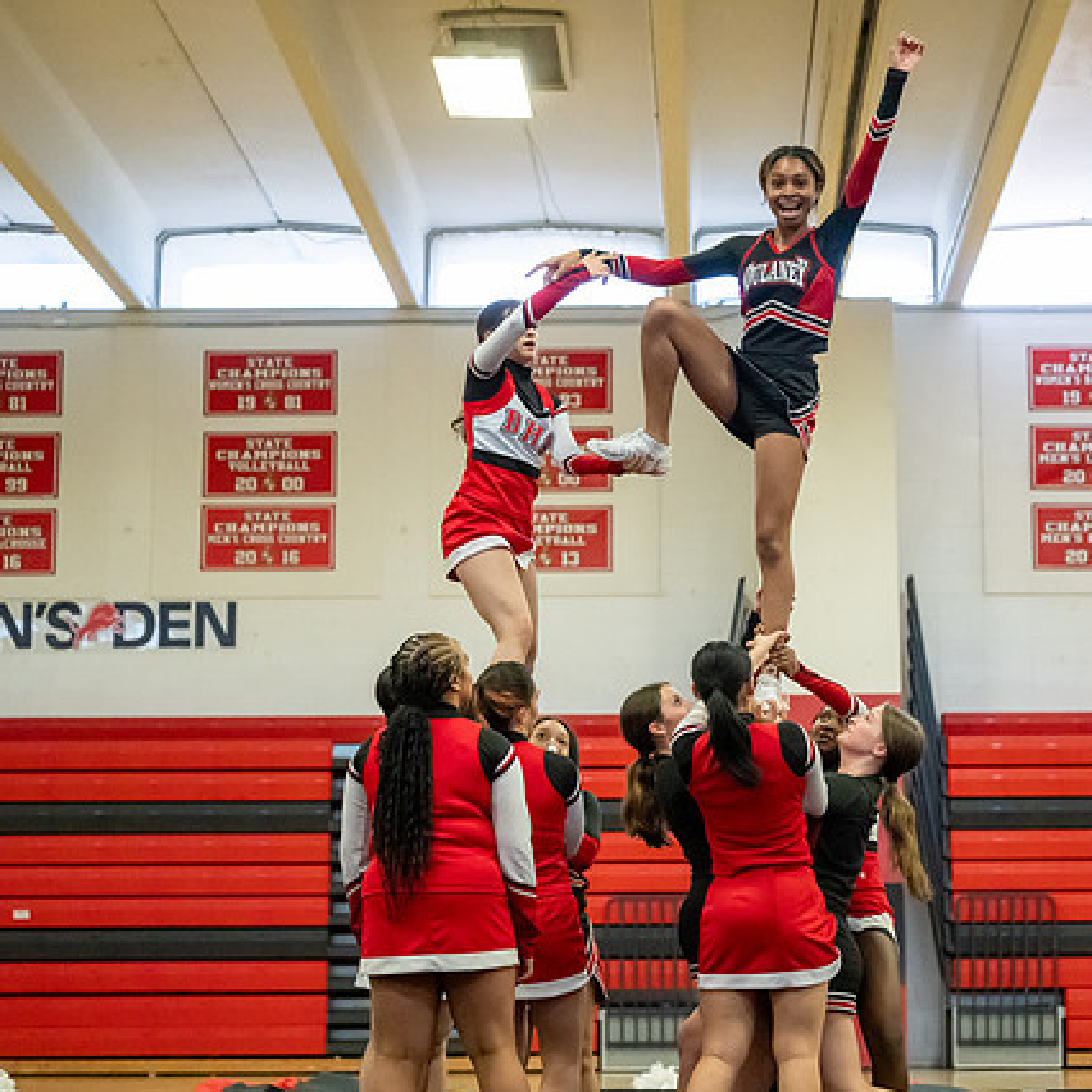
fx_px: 2605
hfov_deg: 23.6
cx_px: 706
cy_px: 516
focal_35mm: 73
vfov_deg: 23.7
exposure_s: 1/800
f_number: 2.8
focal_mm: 53
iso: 5600
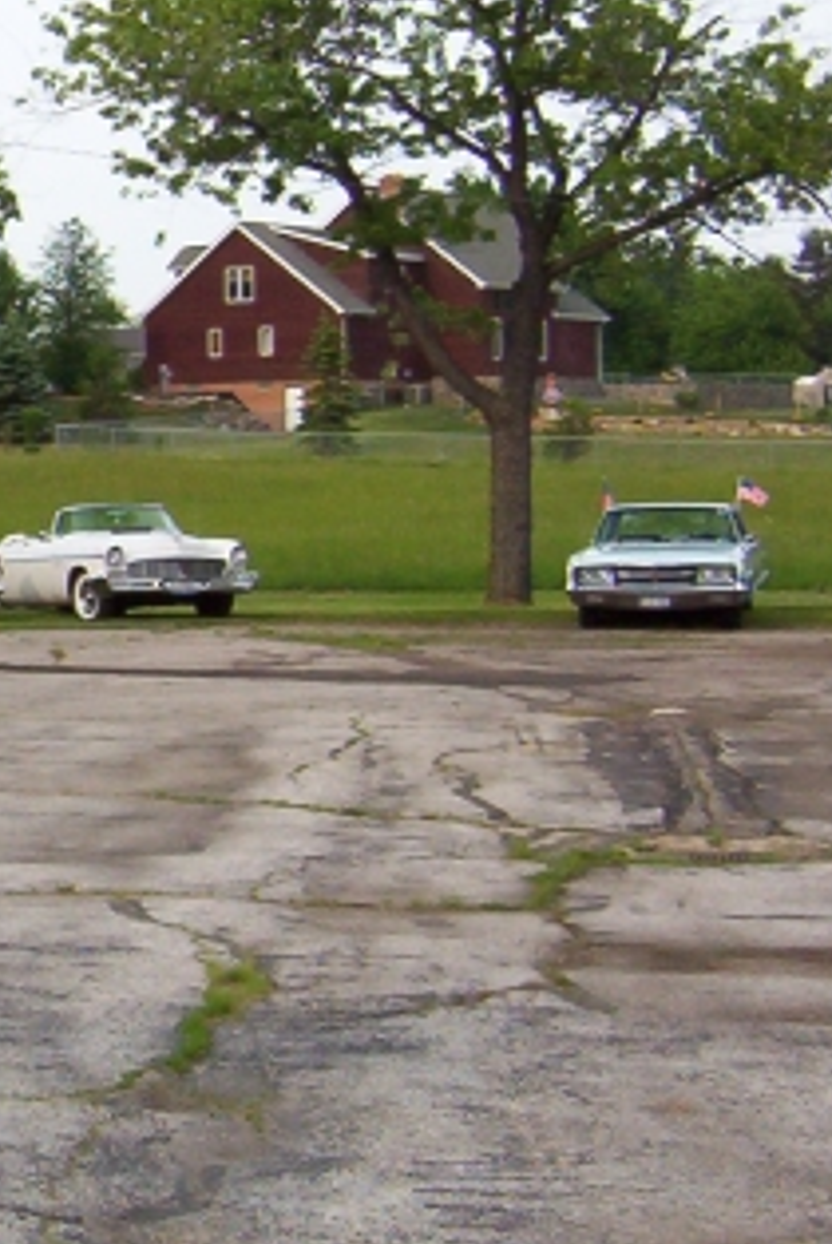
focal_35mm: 86
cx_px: -555
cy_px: 543
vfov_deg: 23.6
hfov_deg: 14.4
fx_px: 2975
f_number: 5.24
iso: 100
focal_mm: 5.54
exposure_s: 1/358
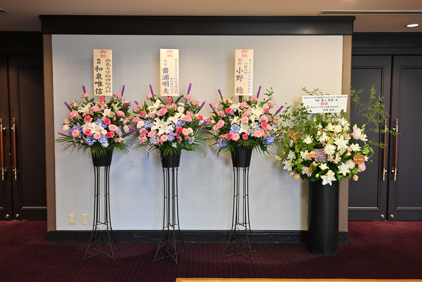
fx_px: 387
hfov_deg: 57.2
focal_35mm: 33
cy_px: 141
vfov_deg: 40.0
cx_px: 211
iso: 2500
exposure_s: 1/80
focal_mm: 33
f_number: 4
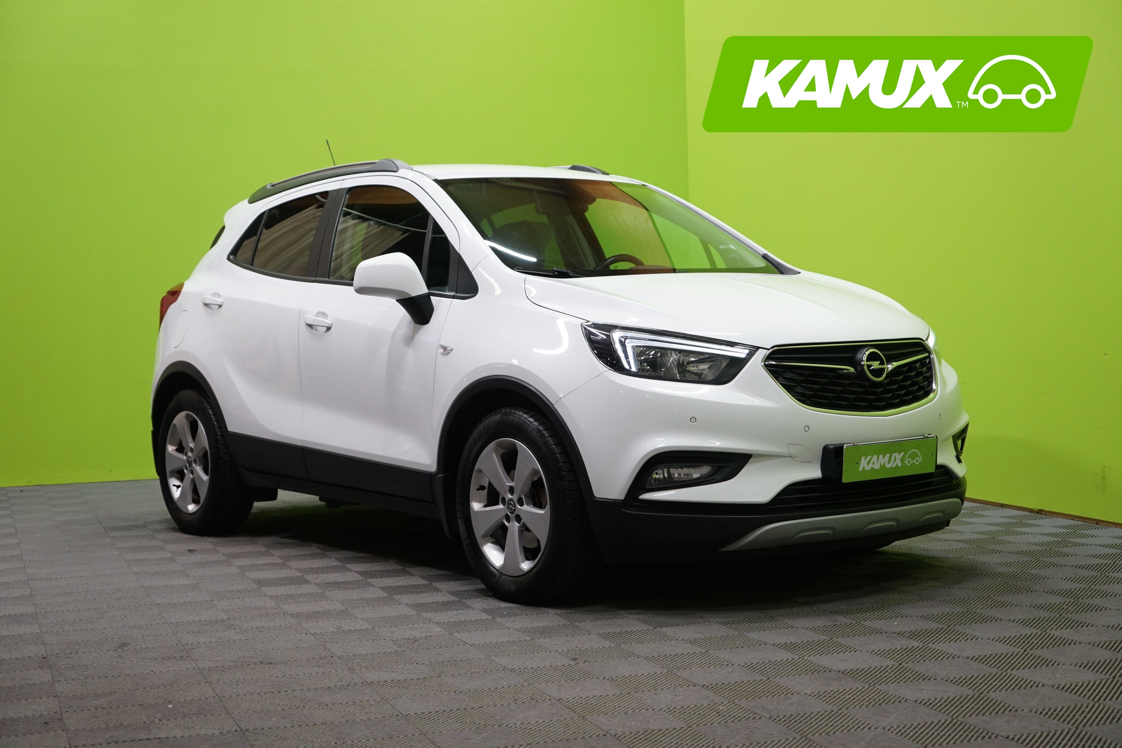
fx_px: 1652
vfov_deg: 25.5
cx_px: 561
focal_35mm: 53
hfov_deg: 37.5
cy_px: 374
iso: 1250
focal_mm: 53
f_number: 4.5
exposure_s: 1/200
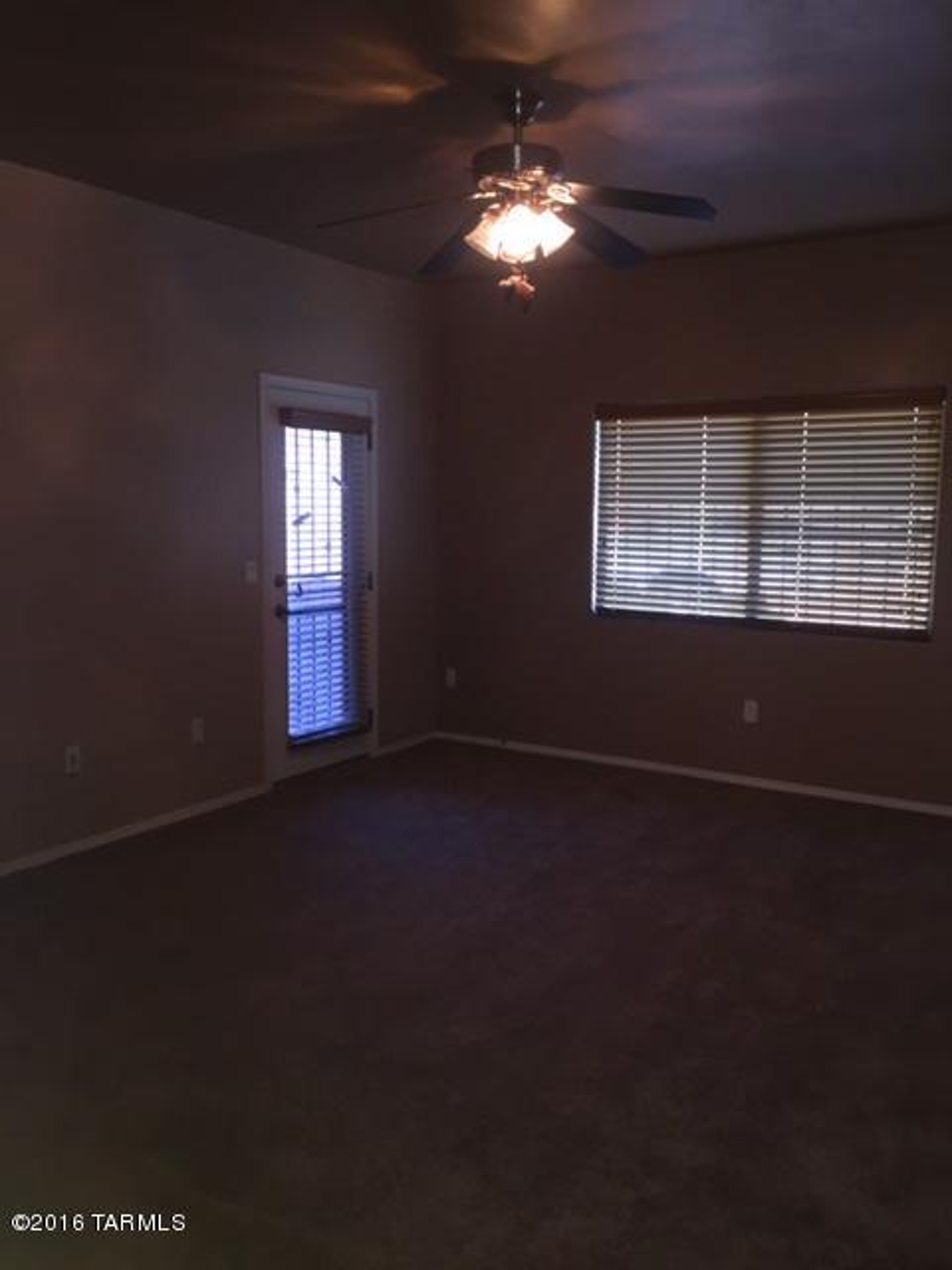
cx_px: 476
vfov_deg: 61.7
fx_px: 1063
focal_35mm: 29
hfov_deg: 48.2
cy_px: 635
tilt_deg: -7.9
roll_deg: -0.4
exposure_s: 1/30
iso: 50
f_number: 2.2
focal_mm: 4.15
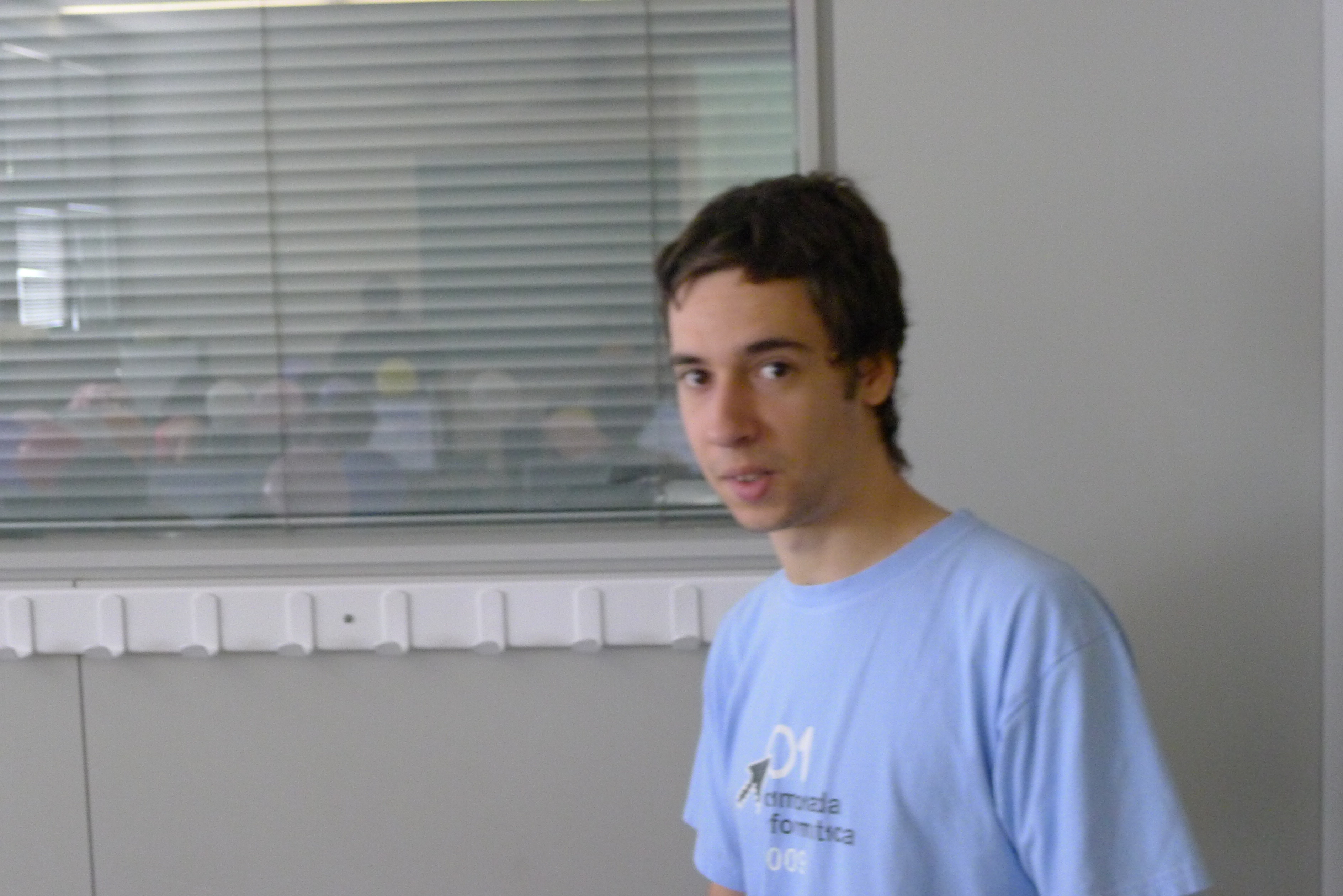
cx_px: 672
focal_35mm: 50
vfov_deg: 27.0
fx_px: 1866
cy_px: 448
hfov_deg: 39.6
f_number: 2.7
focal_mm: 10.7
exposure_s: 1/100
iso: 800
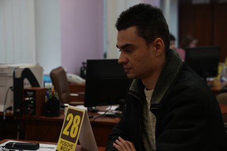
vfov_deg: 19.5
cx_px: 114
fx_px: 442
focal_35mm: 70
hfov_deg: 28.8
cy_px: 76
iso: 2000
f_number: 4.5
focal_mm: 70
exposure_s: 1/50
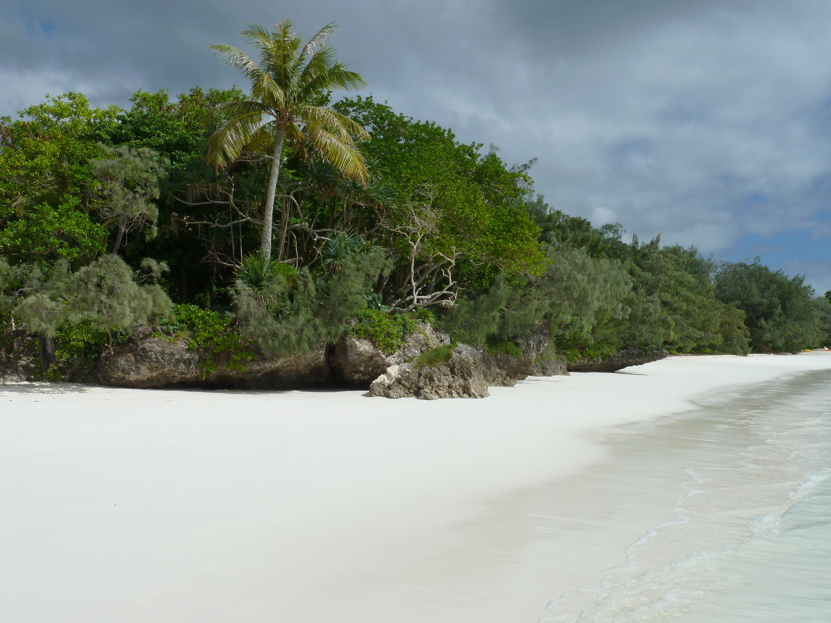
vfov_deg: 36.0
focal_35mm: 40
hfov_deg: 46.8
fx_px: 960
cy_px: 312
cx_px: 416
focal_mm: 6.5
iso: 80
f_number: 5.6
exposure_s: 1/640
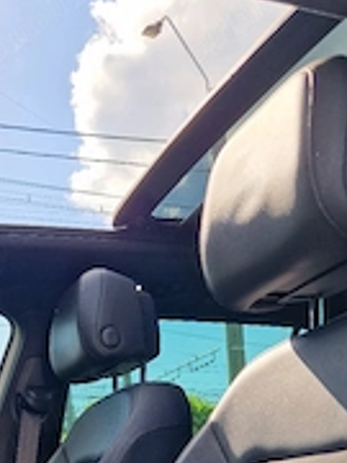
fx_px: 682
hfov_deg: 28.4
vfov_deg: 34.9
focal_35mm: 51
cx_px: 118
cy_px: 435
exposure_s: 1/556
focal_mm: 5.4
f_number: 1.8
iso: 50
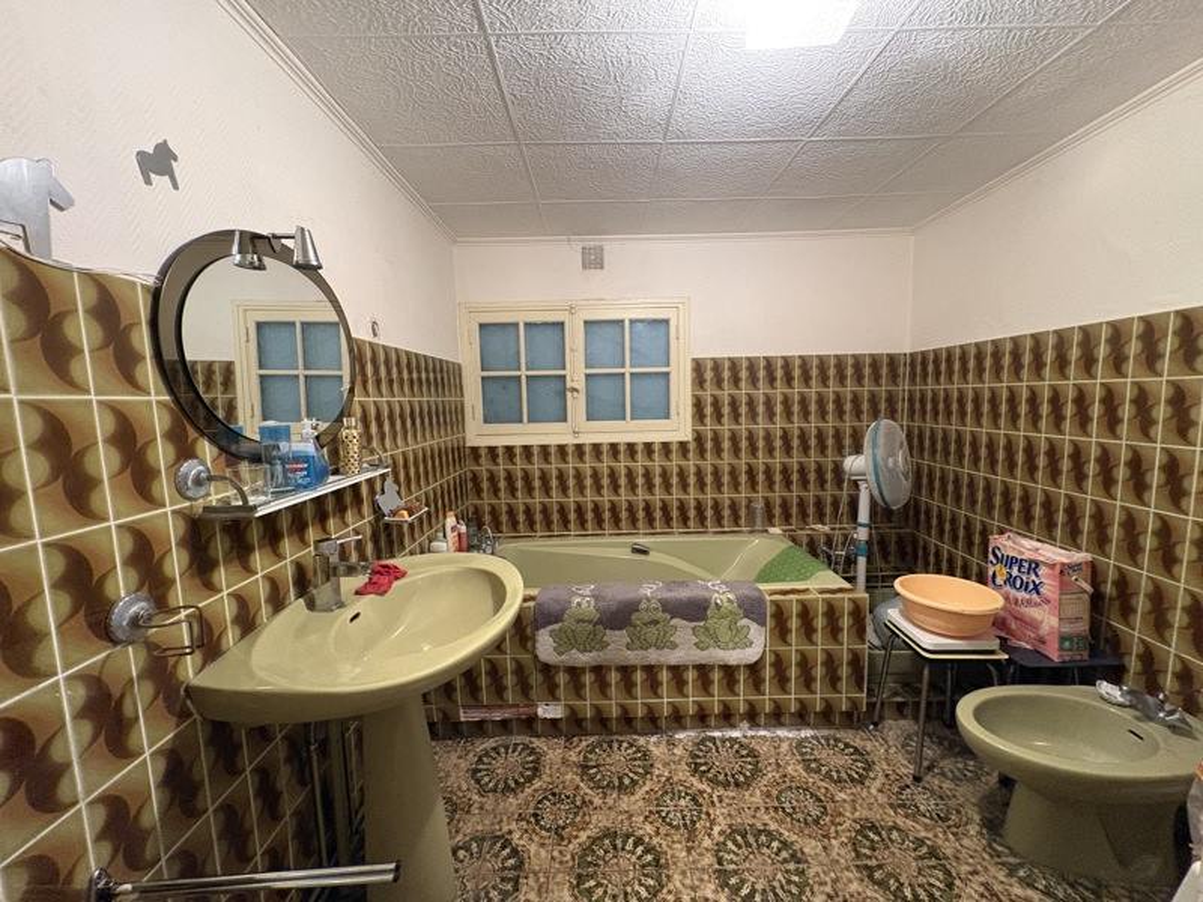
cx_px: 602
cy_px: 451
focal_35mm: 14
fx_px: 487
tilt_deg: -6.1
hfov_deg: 102.1
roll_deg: +1.6
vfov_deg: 85.7
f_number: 2.2
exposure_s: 1/50
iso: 640
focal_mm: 2.22
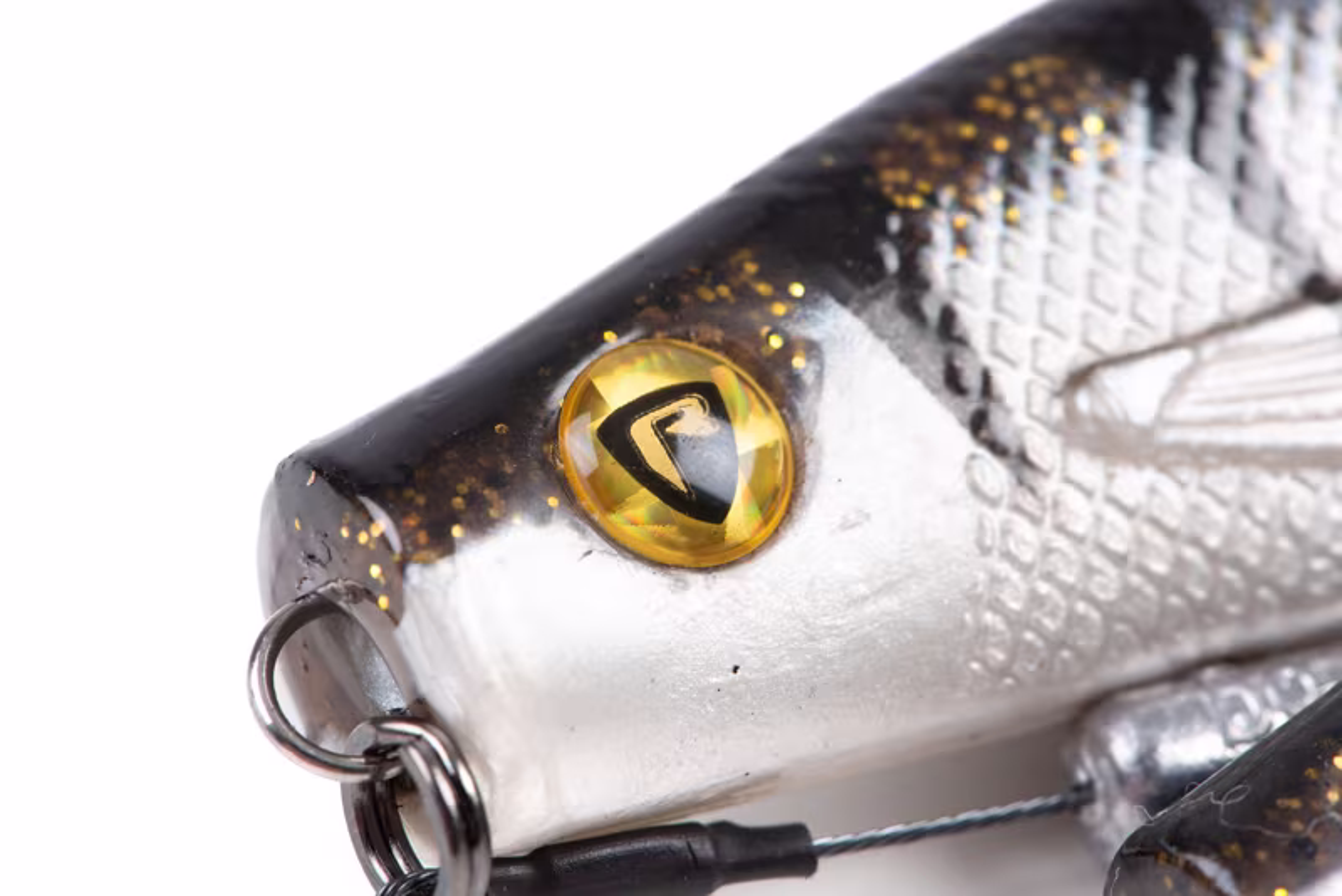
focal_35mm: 105
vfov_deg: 13.1
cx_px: 671
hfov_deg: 19.4
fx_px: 3915
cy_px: 448
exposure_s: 1/160
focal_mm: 105
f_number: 22
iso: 125
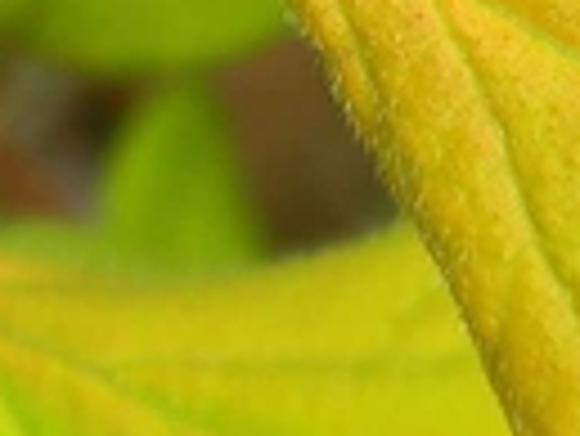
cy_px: -184
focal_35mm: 397
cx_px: 787
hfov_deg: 5.0
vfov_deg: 3.7
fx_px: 6658
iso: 80
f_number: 4.3
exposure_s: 1/177
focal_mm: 12.2
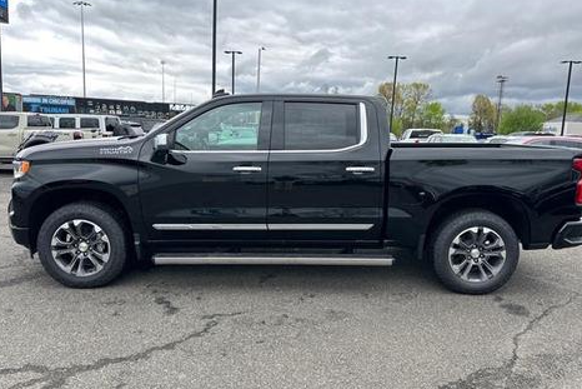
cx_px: 297
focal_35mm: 27
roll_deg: -2.9
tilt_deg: -7.8
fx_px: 437
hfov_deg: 67.4
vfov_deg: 48.0
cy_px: 189
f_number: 1.78
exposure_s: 1/399
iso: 80
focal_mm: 6.86
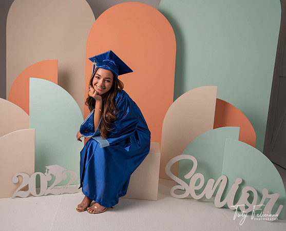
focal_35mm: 36
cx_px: 120
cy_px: 116
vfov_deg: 41.3
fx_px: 307
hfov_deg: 49.8
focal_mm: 31
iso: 125
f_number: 5
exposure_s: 1/125
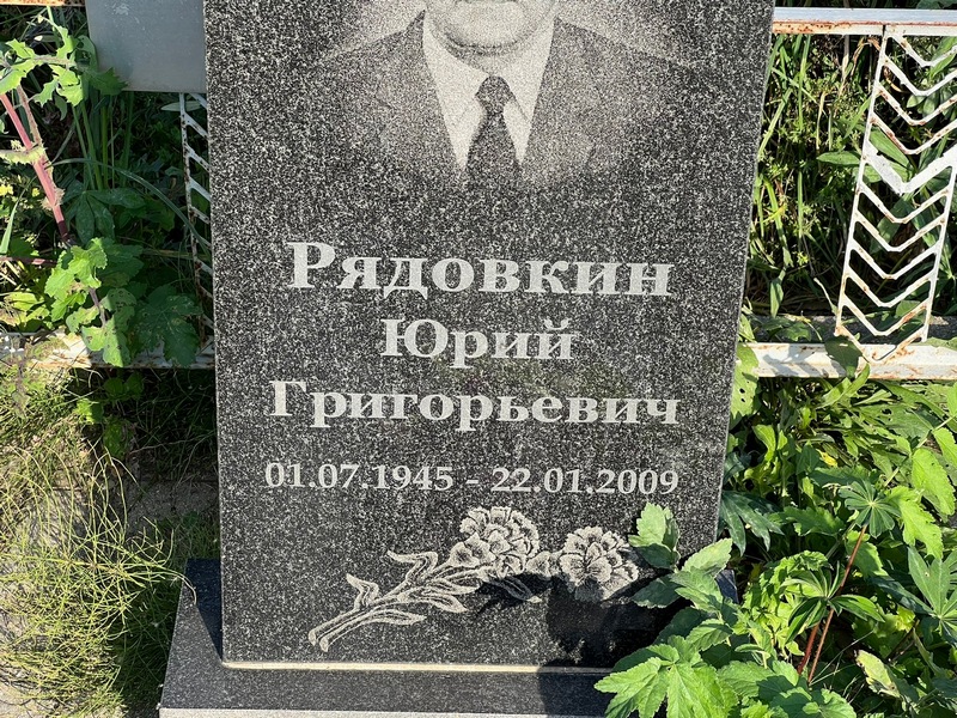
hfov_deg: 25.3
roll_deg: -0.5
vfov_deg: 19.1
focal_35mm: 77
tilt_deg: -32.5
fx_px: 2129
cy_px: 359
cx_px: 478
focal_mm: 9
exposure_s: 1/197
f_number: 2.8
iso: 32
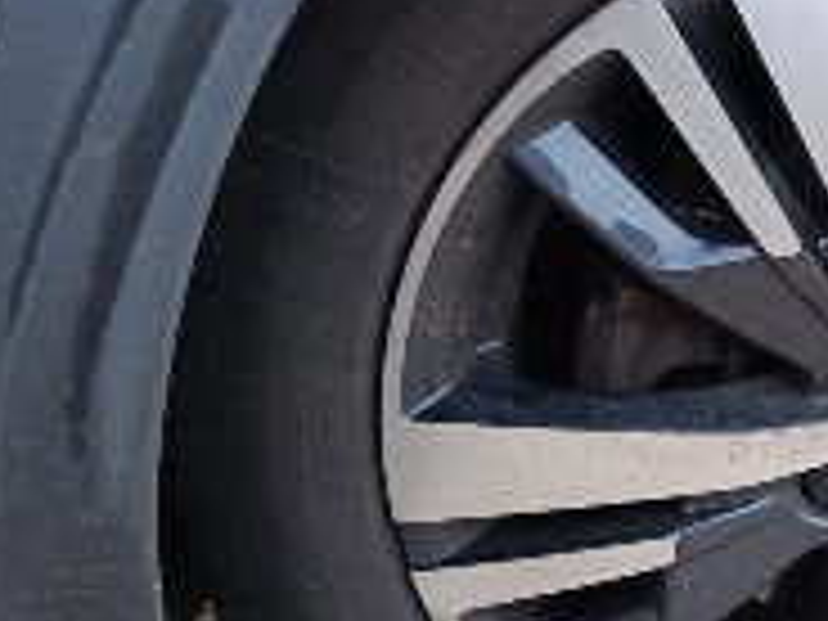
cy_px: 356
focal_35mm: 61
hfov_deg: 28.7
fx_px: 1459
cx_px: 909
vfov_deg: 24.0
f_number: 1.7
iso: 1303
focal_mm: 5.24
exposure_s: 1/33.3
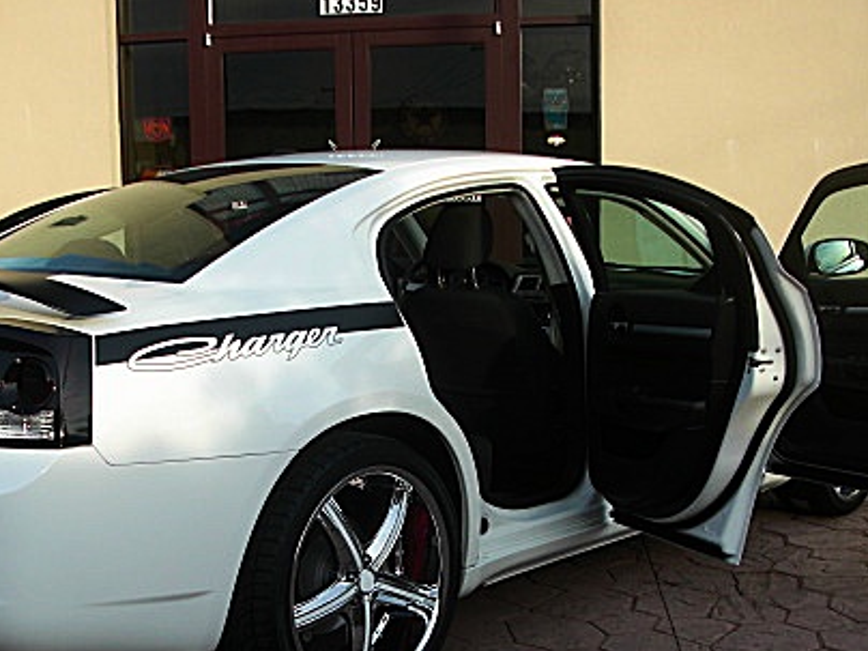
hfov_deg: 33.7
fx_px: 1429
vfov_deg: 25.3
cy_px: 498
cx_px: 361
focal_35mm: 57
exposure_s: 1/400
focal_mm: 6.3
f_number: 2.8
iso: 50
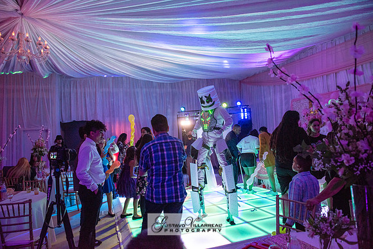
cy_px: 124
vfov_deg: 53.2
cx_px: 186
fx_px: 249
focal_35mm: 24
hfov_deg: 73.7
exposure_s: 1/160
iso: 1250
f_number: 4
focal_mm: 24
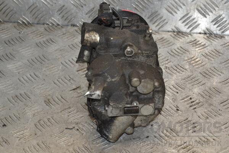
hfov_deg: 19.5
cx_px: 114
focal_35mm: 105
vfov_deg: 13.0
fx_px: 668
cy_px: 76
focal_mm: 70
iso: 800
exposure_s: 1/200
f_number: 8
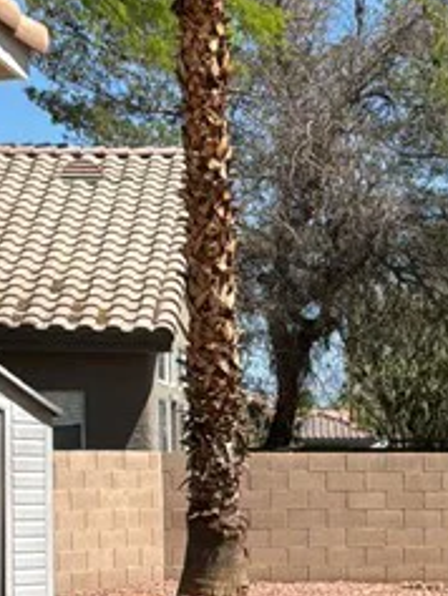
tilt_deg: -6.0
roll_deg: -0.1
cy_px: 669
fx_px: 2086
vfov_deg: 15.8
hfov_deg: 12.1
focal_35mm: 121
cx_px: 448
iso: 25
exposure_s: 1/2058
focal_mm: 3
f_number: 1.8
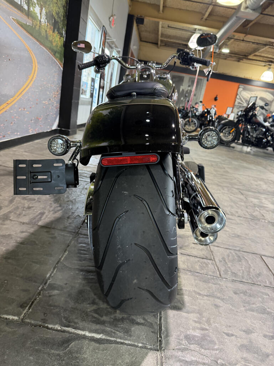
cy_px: 183
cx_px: 137
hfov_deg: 56.8
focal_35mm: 24
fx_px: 253
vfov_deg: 71.6
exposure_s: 1/60
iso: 200
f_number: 1.78
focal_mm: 6.76
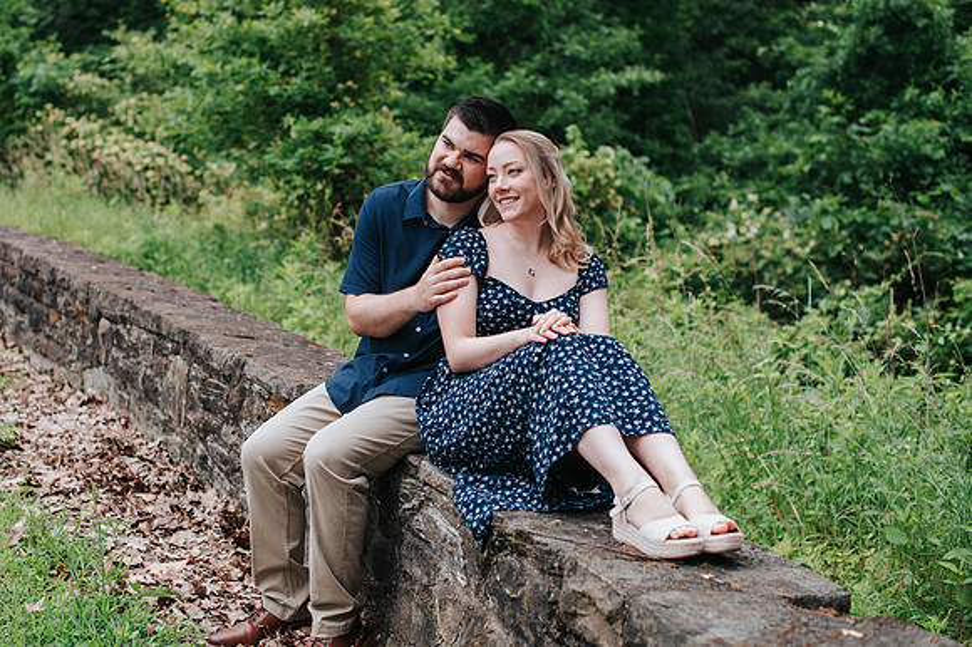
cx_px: 415
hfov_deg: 34.8
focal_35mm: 57
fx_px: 1547
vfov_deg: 23.6
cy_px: 276
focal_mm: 50
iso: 250
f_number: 3.2
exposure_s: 1/500
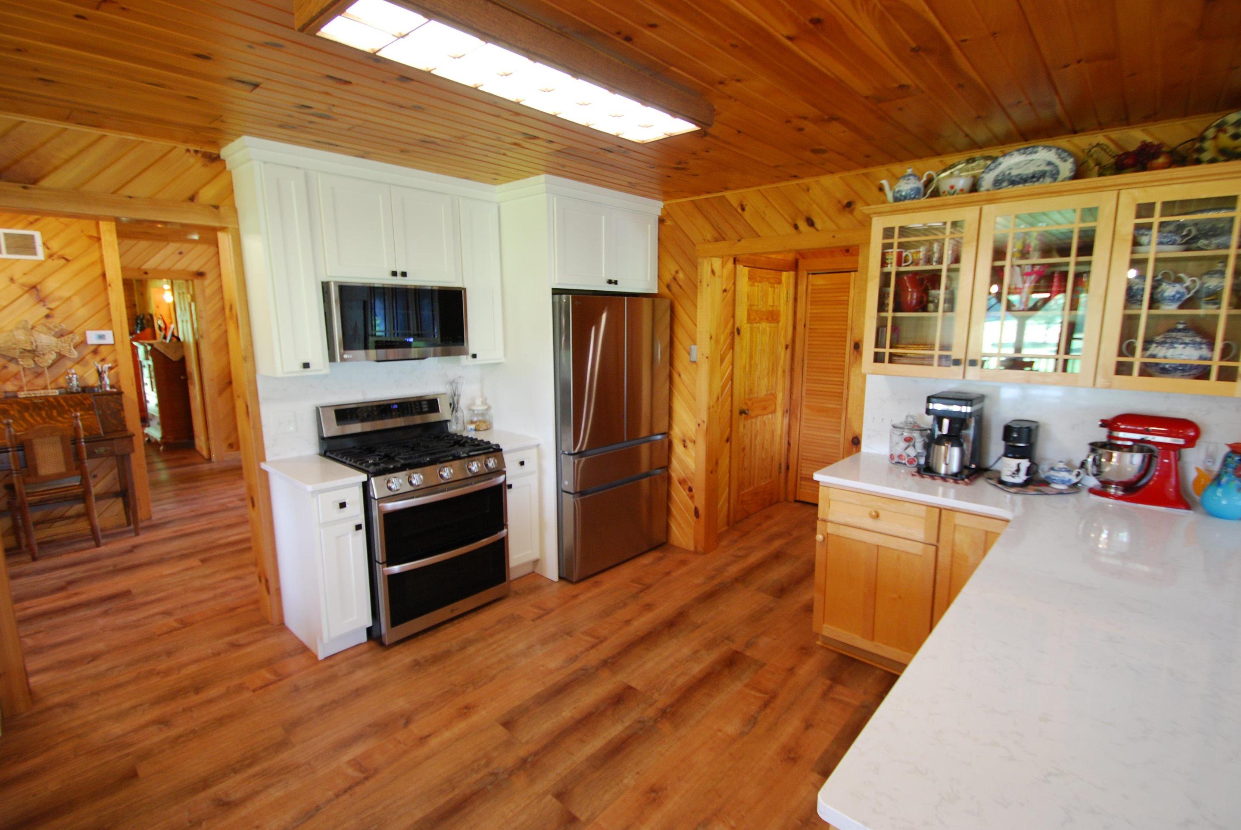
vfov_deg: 73.9
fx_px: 552
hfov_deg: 96.7
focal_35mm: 16
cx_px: 636
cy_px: 422
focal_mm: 10
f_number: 3.5
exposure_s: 1/15
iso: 400
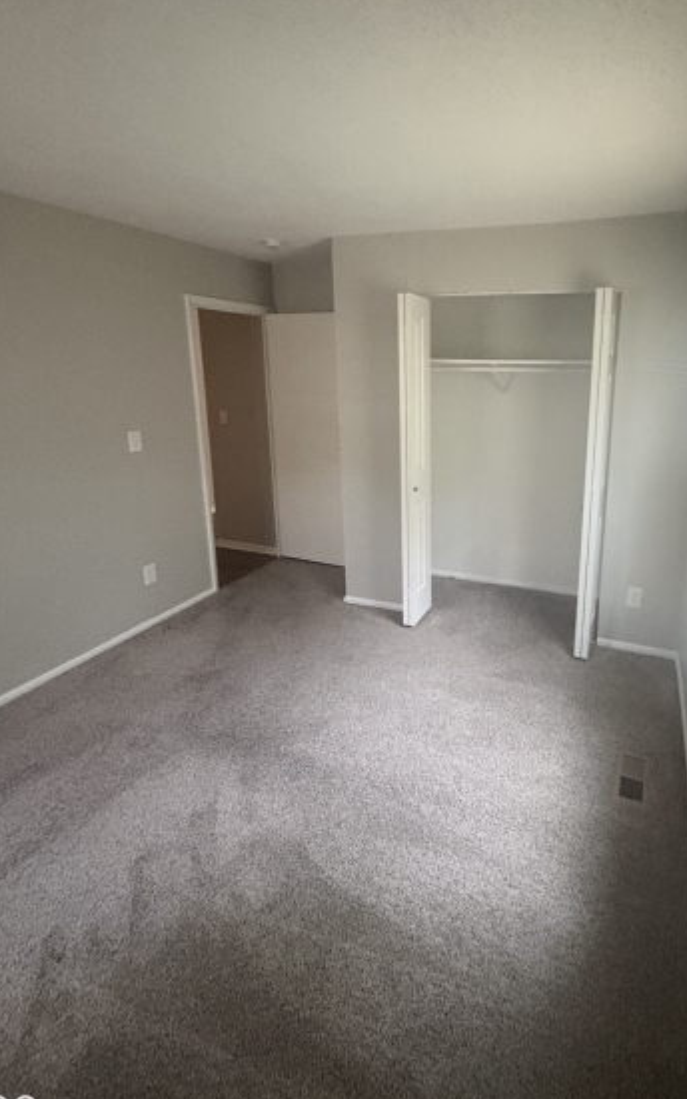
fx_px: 539
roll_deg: -0.4
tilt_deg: -12.3
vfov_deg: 90.6
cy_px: 481
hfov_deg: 63.3
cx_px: 459
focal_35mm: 18
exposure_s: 1/40
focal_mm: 2.22
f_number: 2.2
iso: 640
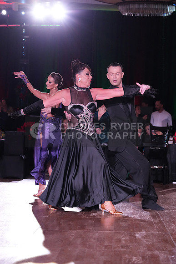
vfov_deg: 19.5
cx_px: 88
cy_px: 132
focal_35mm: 105
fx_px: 769
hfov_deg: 13.0
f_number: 4.5
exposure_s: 1/320
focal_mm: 105
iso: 5000
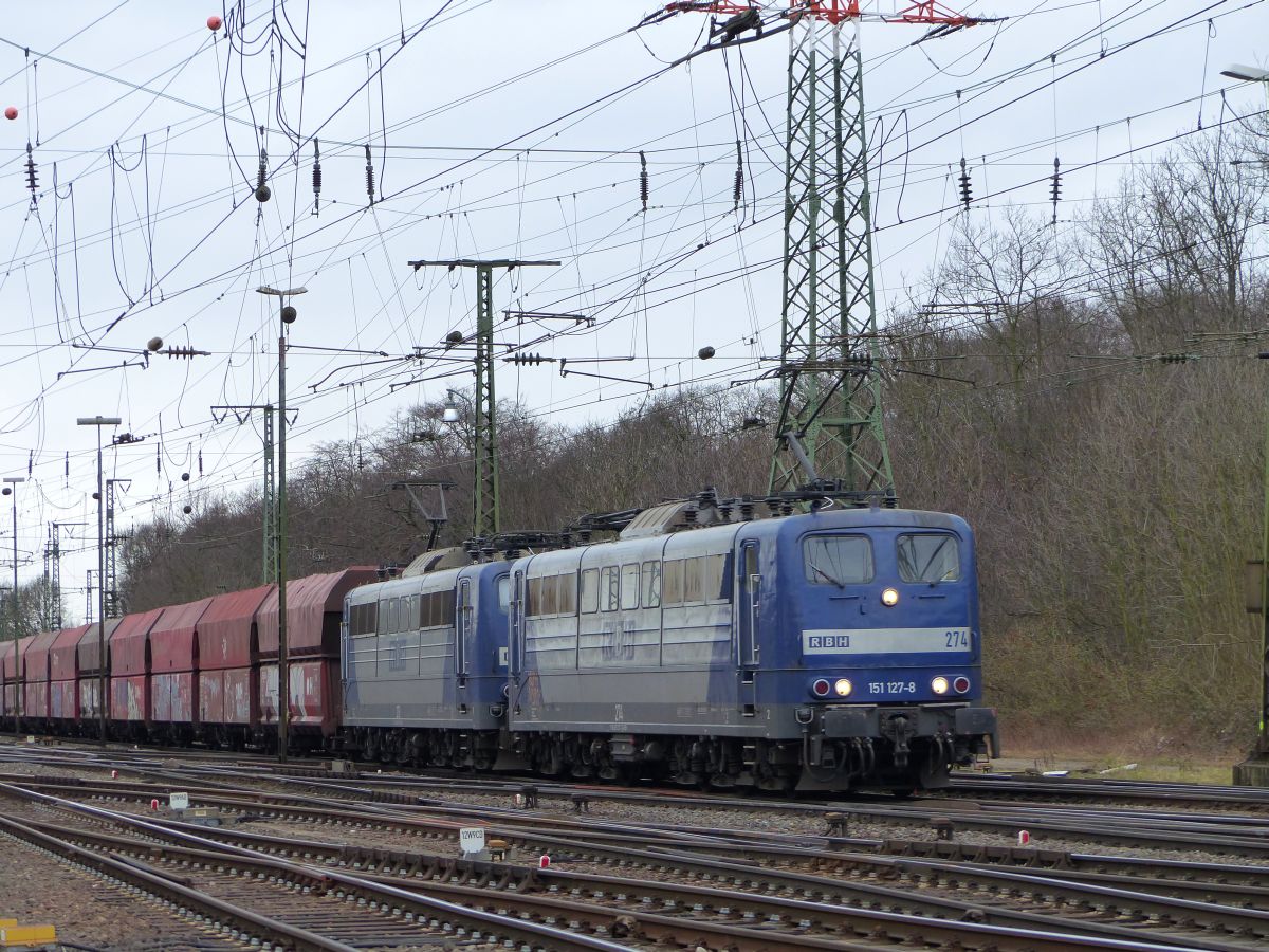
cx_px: 634
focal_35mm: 119
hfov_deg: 16.6
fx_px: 4362
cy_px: 476
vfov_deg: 12.5
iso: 160
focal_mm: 21.4
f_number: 3.2
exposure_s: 1/125
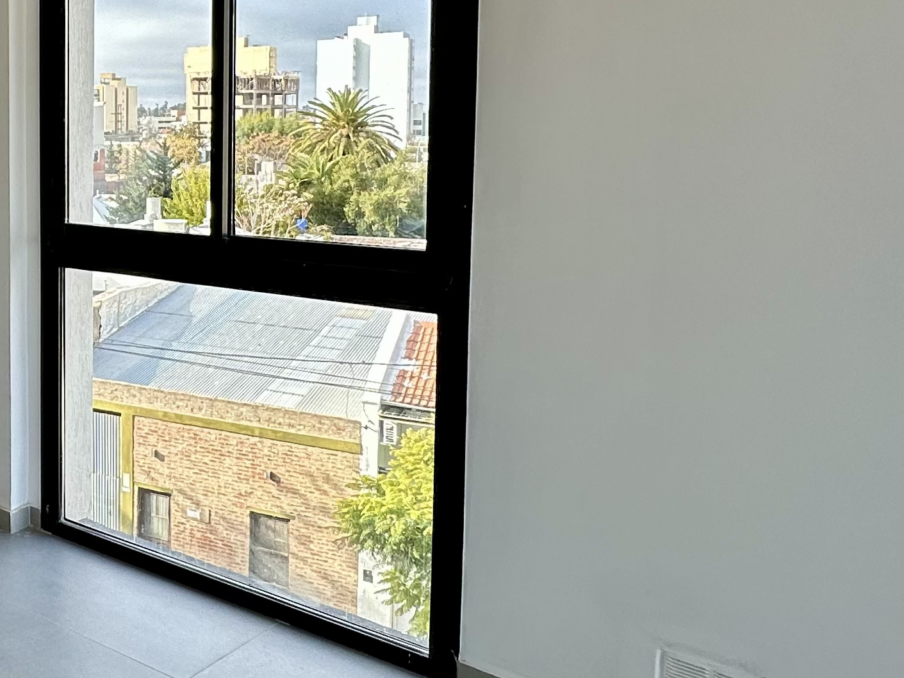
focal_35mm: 40
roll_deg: +1.0
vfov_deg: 35.4
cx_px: -119
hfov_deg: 37.9
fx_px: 1045
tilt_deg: -3.4
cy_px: 192
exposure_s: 1/222
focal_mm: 2.22
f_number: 2.2
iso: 40
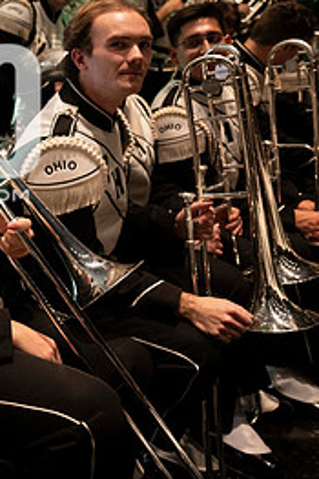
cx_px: -97
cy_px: 130
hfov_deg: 22.7
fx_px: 705
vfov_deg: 36.8
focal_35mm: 53
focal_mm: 24
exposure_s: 1/500
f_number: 2.8
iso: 2000
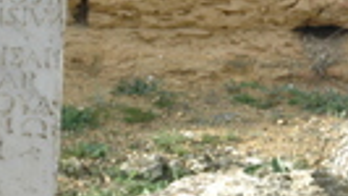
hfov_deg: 5.5
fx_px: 3589
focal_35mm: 389
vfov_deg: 3.1
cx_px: -94
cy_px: -26
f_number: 13
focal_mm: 75
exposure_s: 1/500
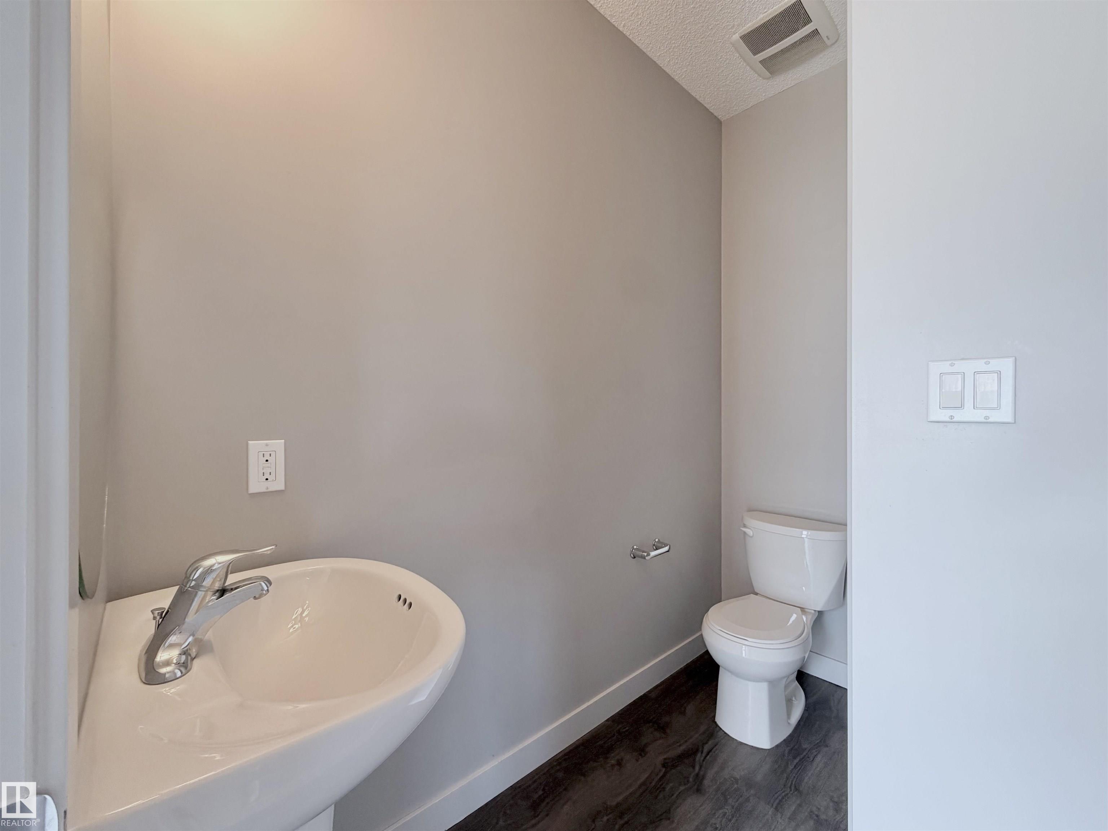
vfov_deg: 85.7
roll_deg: +0.1
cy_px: 416
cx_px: 554
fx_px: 448
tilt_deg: -0.7
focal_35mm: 14
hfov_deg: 102.1
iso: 250
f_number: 2.2
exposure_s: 1/120
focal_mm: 2.22
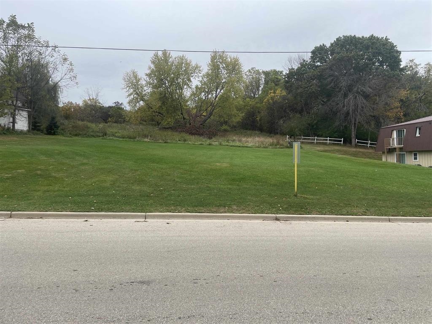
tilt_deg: +0.4
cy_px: 162
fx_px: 324
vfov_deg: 53.1
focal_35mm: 26
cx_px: 216
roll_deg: +1.5
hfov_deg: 67.3
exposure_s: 1/988
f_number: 1.6
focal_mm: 4.2
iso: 32
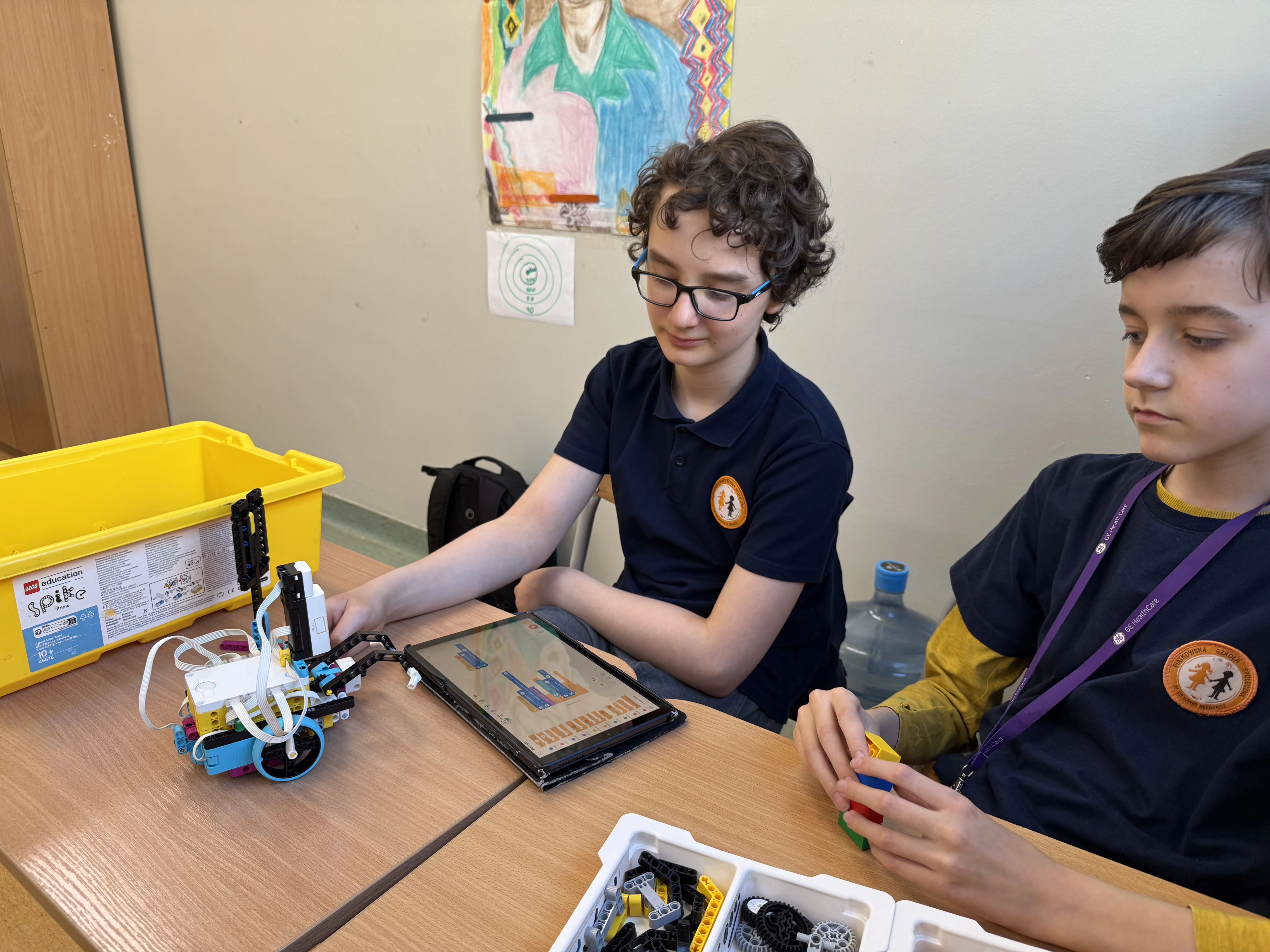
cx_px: 635
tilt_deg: -19.0
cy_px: 476
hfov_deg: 71.6
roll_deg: -1.8
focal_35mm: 24
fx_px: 881
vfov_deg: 56.8
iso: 125
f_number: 1.78
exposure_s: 1/100
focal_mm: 6.76
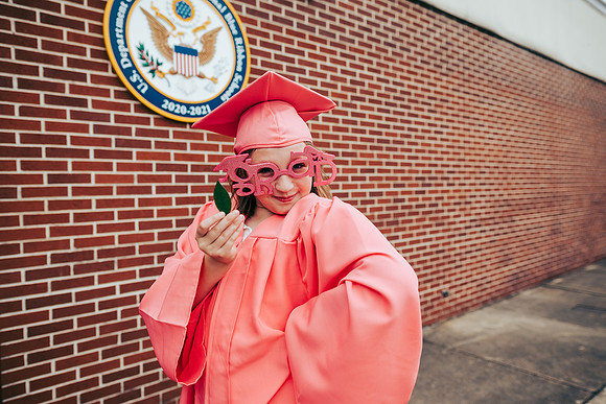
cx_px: 303
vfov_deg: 53.2
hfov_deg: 73.7
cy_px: 202
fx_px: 404
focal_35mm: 24
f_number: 2.8
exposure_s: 1/320
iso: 320
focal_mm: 24
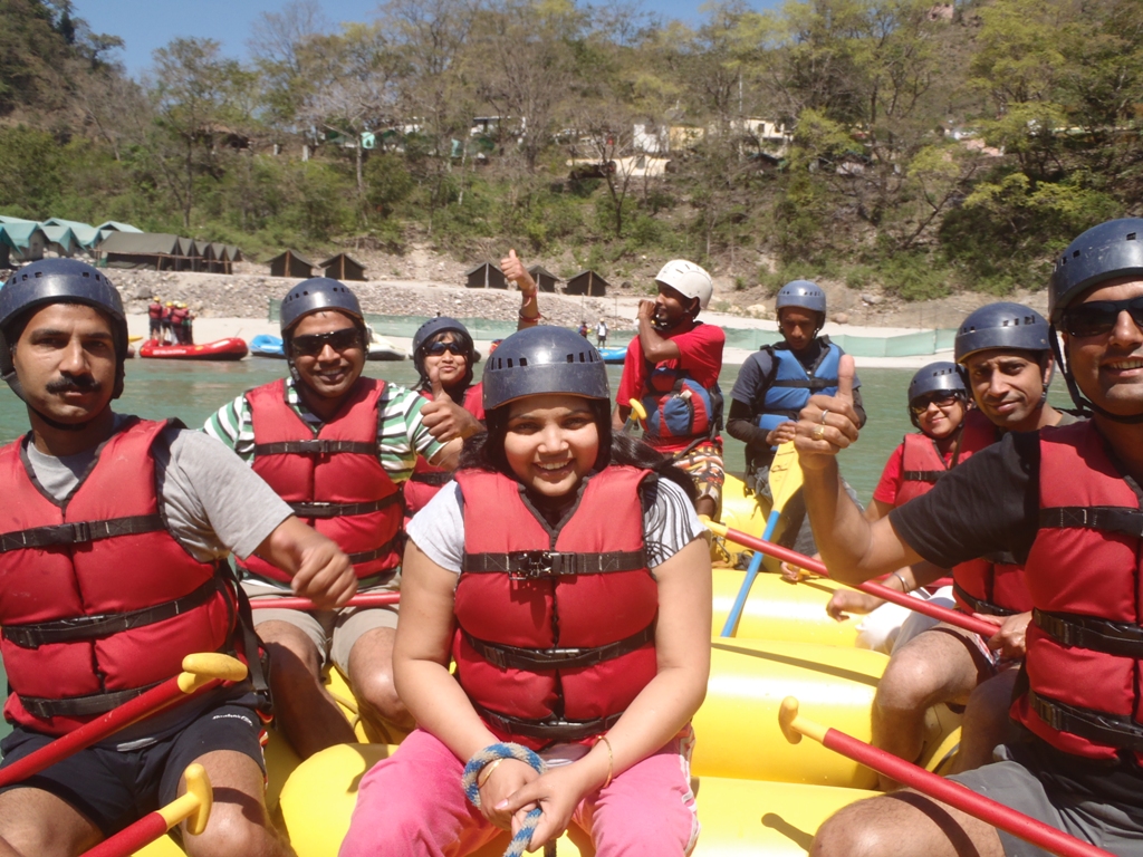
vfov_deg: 49.7
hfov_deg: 63.4
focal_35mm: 28
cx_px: 572
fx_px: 925
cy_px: 428
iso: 80
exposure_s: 1/60
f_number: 10
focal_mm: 5
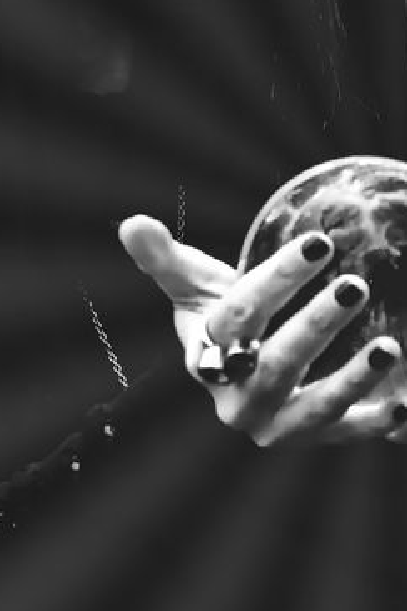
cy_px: 127
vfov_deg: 5.6
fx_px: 6257
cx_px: 168
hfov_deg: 3.7
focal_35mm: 369
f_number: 4
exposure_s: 1/160
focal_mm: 100
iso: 1250
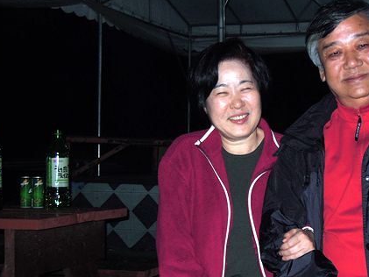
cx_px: 269
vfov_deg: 19.4
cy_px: 137
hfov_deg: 25.4
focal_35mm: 76
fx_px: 810
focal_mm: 9
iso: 160
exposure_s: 1/50
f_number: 3.3
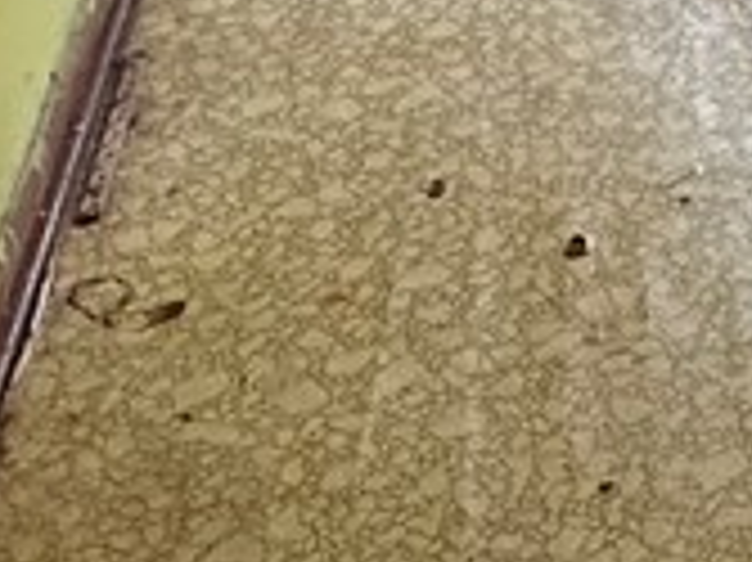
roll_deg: -1.8
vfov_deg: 12.6
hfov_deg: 19.8
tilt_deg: -4.7
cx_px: 1126
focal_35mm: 86
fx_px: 1867
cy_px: -863
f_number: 2.2
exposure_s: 1/60
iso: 640
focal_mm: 2.22
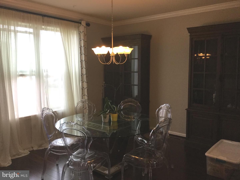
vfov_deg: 45.4
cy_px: 90
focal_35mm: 31
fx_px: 215
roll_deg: +0.5
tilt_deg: -7.0
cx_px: 120
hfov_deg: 58.4
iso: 40
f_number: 2.4
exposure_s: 1/30
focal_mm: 3.3
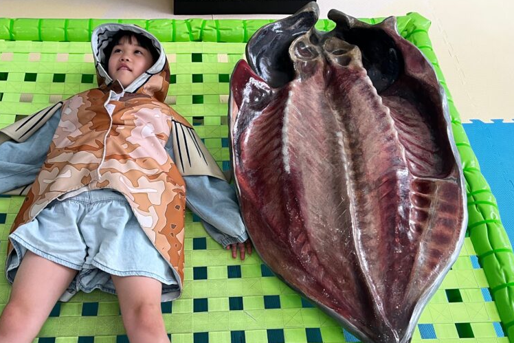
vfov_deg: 35.7
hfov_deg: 51.7
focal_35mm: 37
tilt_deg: -55.9
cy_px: 217
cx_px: 223
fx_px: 528
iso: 125
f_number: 1.6
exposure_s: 1/73
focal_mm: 5.1
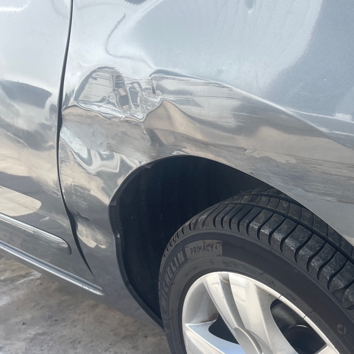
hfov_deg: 31.3
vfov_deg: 34.3
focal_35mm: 49
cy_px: 242
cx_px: 375
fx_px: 567
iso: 32
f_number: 1.6
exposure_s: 1/759
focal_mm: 4.2
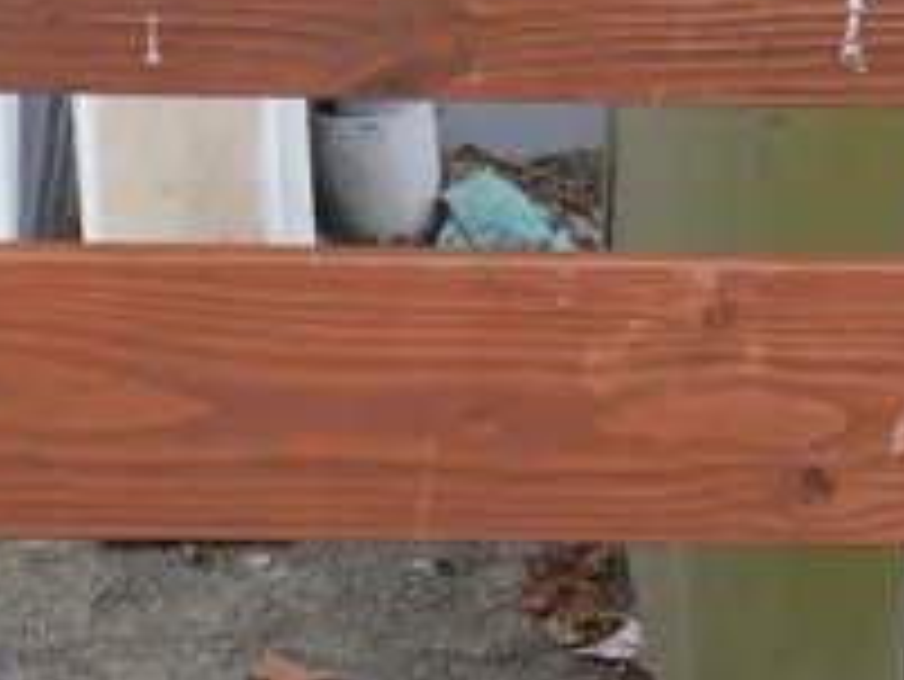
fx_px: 3998
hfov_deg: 12.9
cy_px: 1045
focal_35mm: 153
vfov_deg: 9.4
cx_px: 450
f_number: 4.5
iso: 200
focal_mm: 15
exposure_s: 1/160
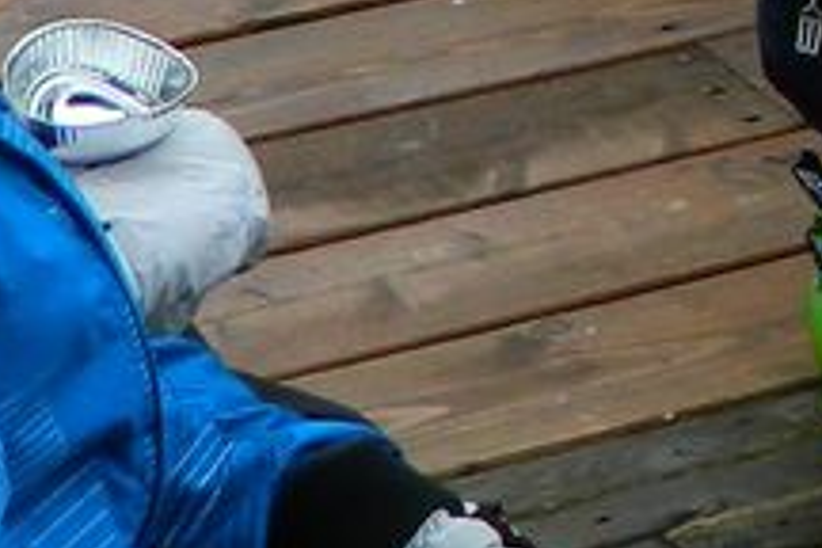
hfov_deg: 7.1
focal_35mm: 270
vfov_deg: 4.8
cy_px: -1210
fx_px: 6165
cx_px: 2032
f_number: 3.3
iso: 80
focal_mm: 6.2
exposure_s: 1/800
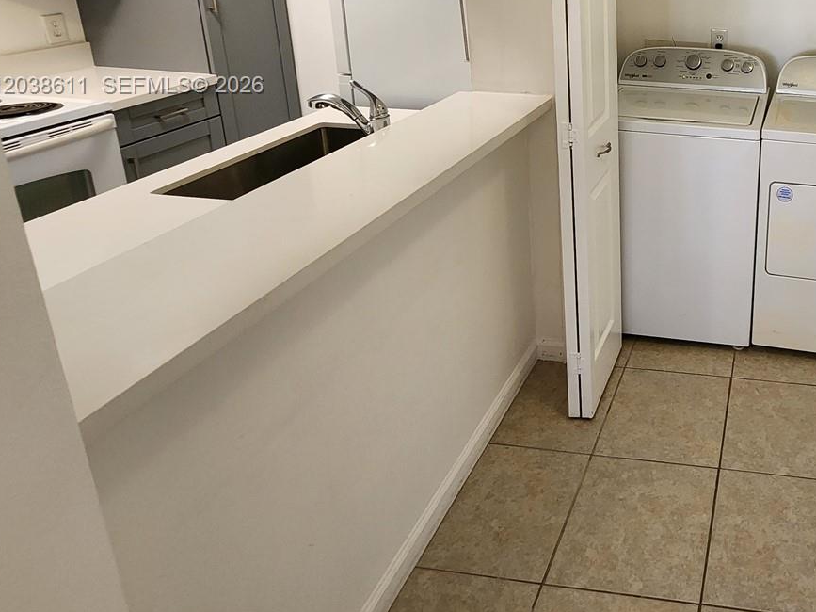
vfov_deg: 51.6
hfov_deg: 61.3
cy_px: 87
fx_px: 566
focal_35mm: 24
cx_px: 724
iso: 320
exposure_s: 1/60
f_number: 2.2
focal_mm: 2.2
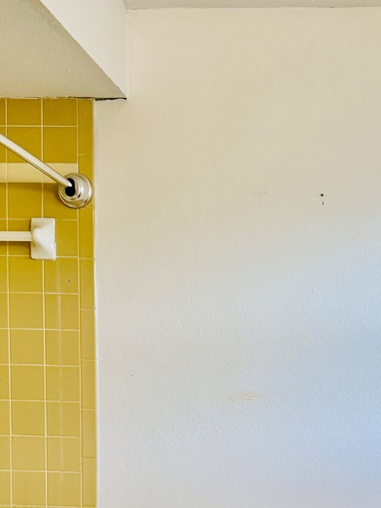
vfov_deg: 31.5
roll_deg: -1.9
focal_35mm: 58
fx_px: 851
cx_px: 318
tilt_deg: -4.9
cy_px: 469
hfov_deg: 24.7
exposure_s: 1/120
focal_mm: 6.76
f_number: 1.78
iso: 200
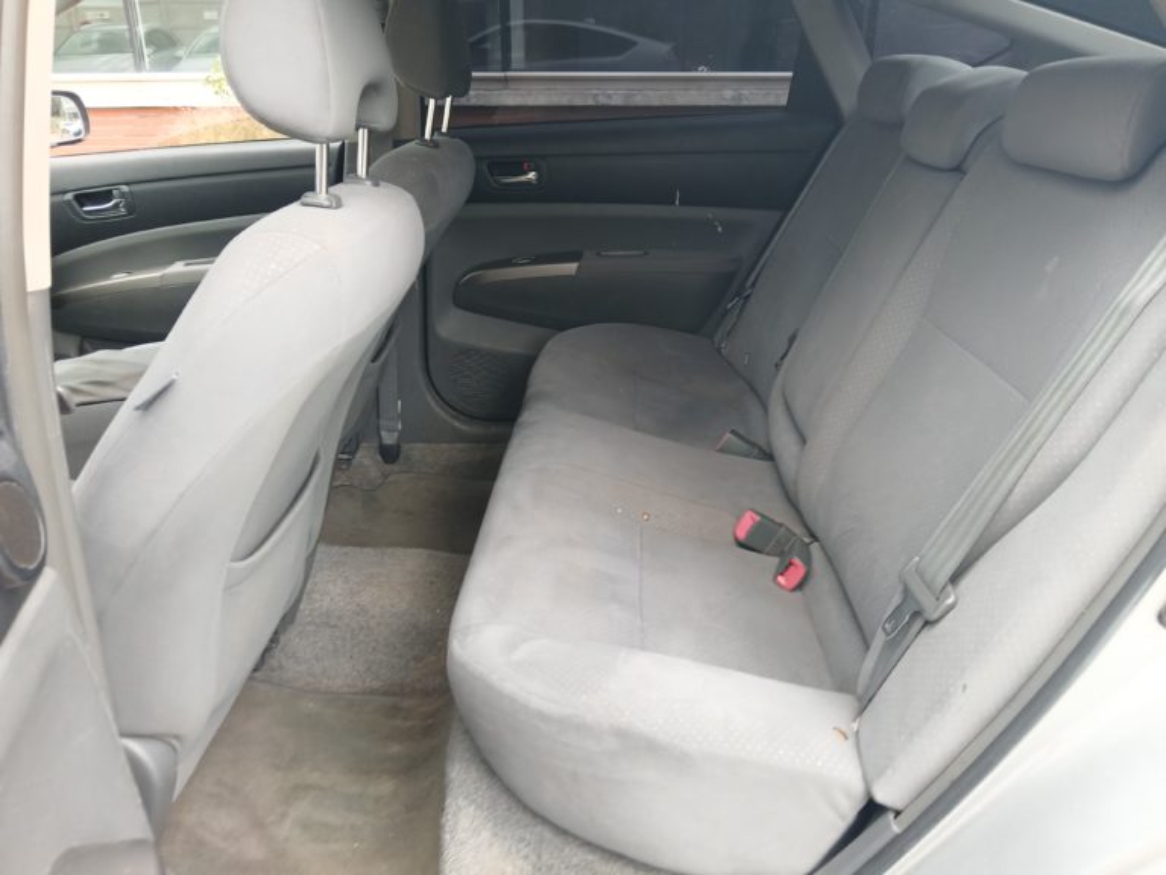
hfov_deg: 67.3
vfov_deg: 53.1
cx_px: 583
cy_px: 438
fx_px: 876
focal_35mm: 26
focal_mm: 3.98
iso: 100
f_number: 1.8
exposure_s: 1/50
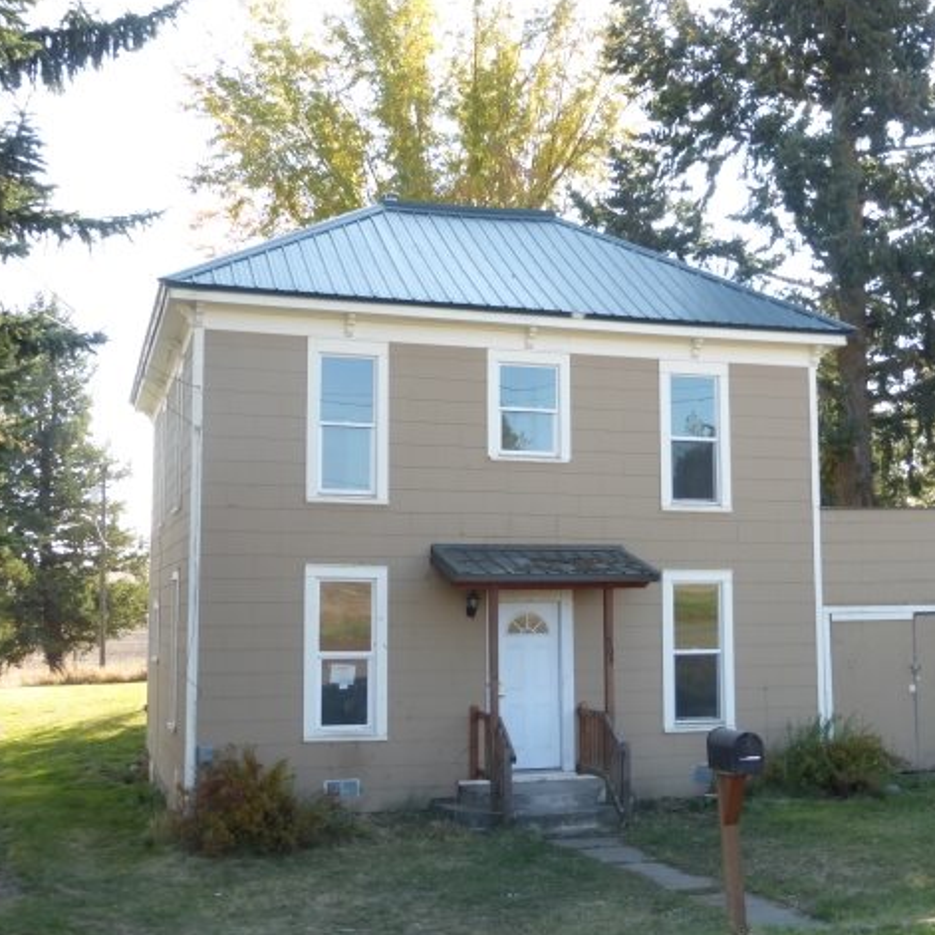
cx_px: 530
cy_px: 463
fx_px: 1283
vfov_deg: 40.0
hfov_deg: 40.0
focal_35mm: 42
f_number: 3.7
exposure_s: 1/125
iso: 100
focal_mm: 6.1
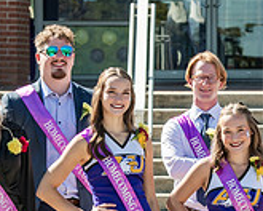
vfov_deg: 4.2
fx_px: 2872
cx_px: 242
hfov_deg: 5.2
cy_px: 229
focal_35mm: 369
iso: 200
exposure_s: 1/500
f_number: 6.3
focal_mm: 102
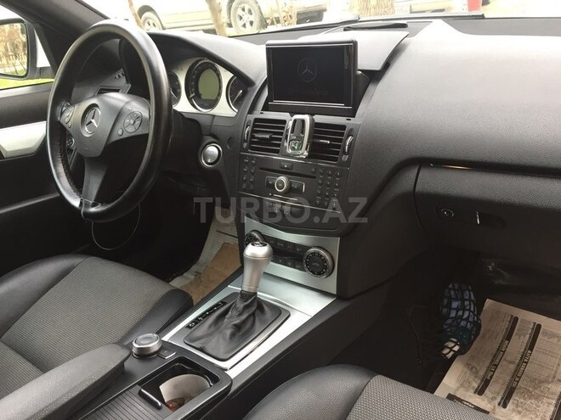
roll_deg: +5.9
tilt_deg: -25.3
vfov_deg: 48.2
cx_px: 280
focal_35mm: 29
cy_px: 210
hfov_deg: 61.7
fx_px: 470
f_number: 2.2
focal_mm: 4.15
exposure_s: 1/33
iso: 40
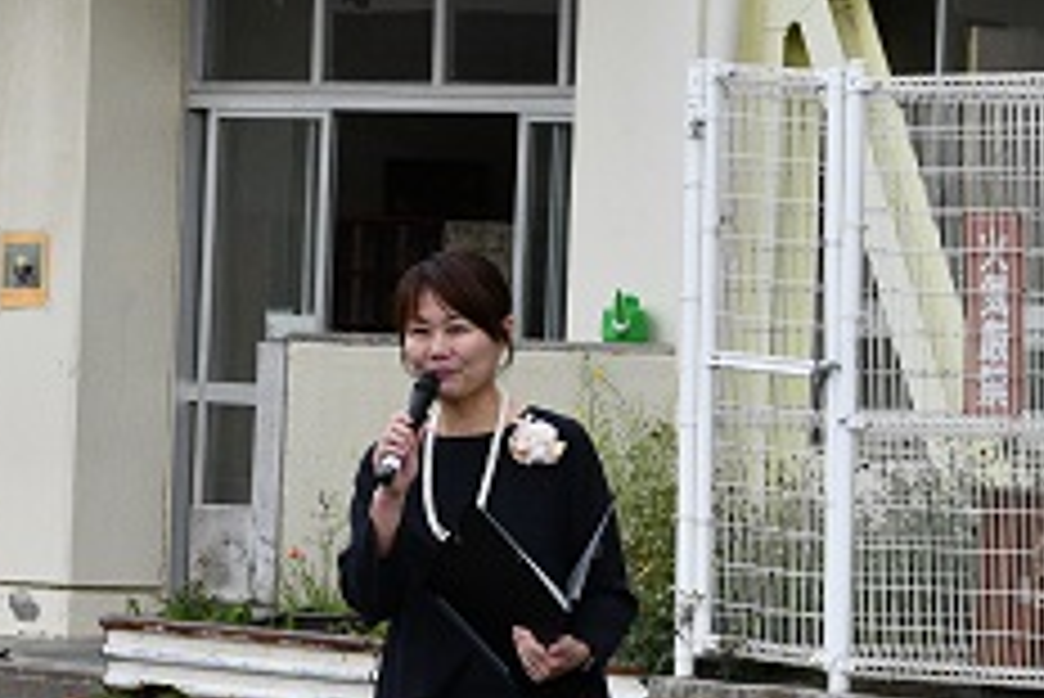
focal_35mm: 380
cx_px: 486
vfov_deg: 3.6
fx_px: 11026
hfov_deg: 5.4
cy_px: 423
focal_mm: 98
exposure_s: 1/640
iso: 1600
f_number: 13
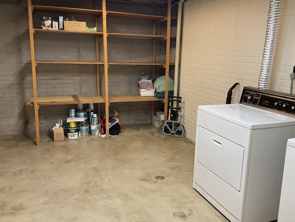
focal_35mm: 31
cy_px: 105
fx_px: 264
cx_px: 149
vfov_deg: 45.4
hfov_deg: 58.4
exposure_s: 1/60
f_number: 1.8
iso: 64
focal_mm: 3
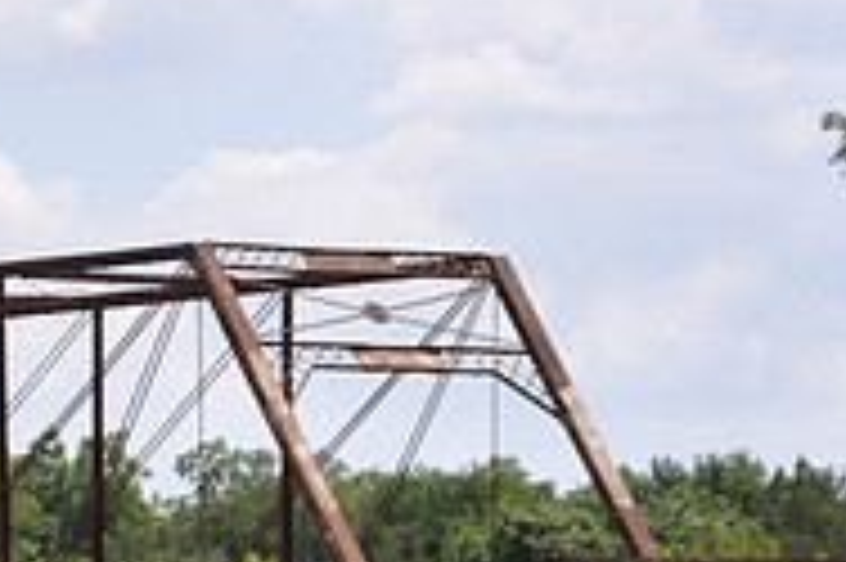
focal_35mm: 305
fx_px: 7161
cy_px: 600
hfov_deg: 6.7
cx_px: -279
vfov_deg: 4.5
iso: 200
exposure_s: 1/500
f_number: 5.6
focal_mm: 66
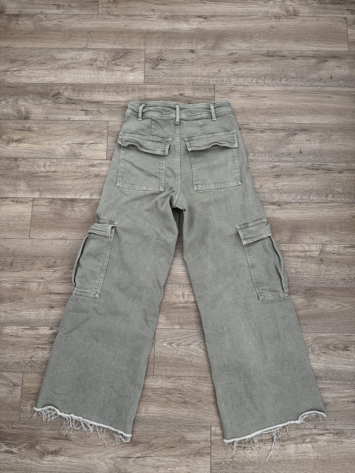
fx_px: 328
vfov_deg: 71.6
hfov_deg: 56.8
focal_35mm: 24
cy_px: 236
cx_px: 178
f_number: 1.78
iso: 250
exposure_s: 1/60
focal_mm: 6.76
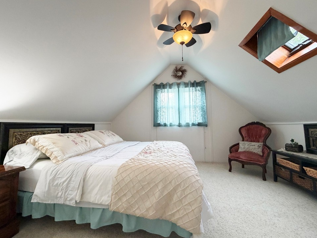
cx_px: 151
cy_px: 116
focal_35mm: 15
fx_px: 137
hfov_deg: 98.1
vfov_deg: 81.7
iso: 200
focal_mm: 2.22
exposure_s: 1/60
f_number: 2.2
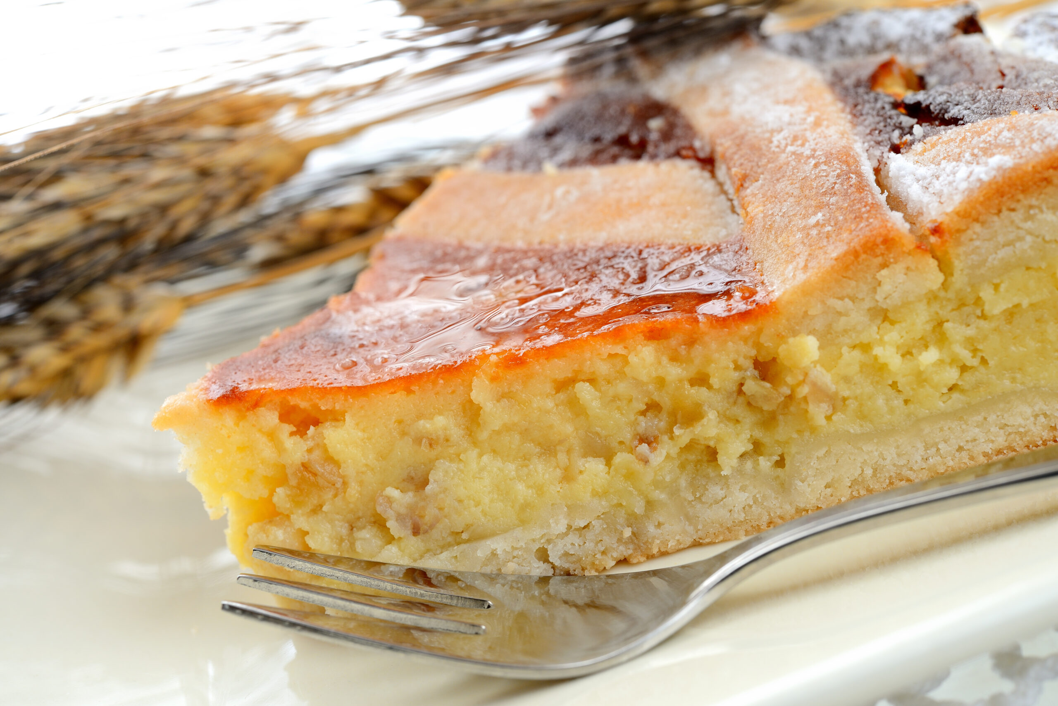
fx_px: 1764
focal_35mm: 60
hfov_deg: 33.4
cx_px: 529
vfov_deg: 22.6
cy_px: 353
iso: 140
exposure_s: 1/1.43
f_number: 11
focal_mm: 60
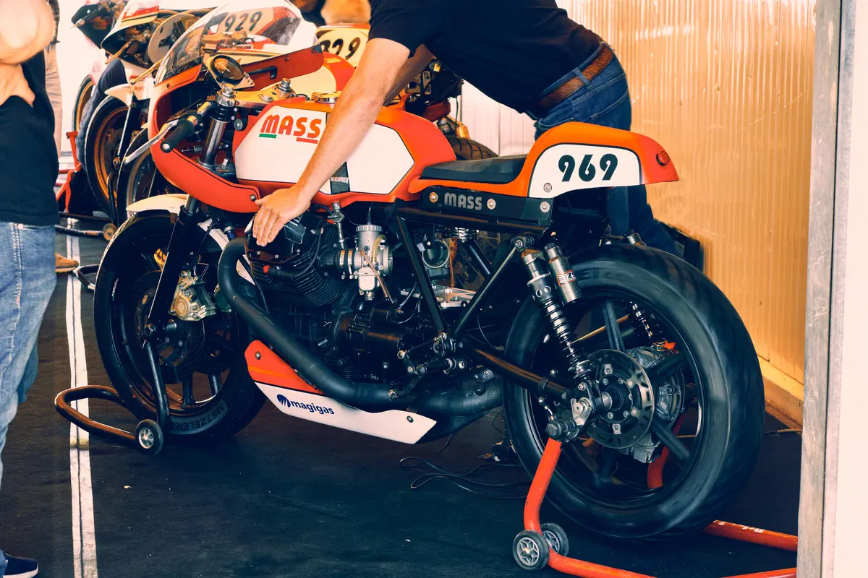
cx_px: 434
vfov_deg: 16.5
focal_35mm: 83
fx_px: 2001
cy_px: 289
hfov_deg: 24.5
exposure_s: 1/13
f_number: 5.6
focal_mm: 55
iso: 200
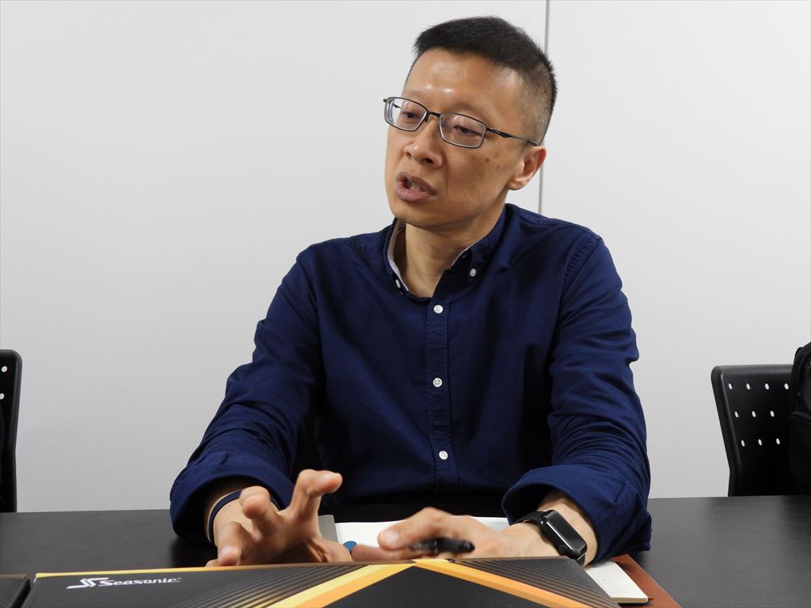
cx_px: 406
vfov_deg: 36.0
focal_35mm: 40
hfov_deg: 46.8
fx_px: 937
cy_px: 304
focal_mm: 7.1
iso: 320
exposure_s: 1/30
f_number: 3.2
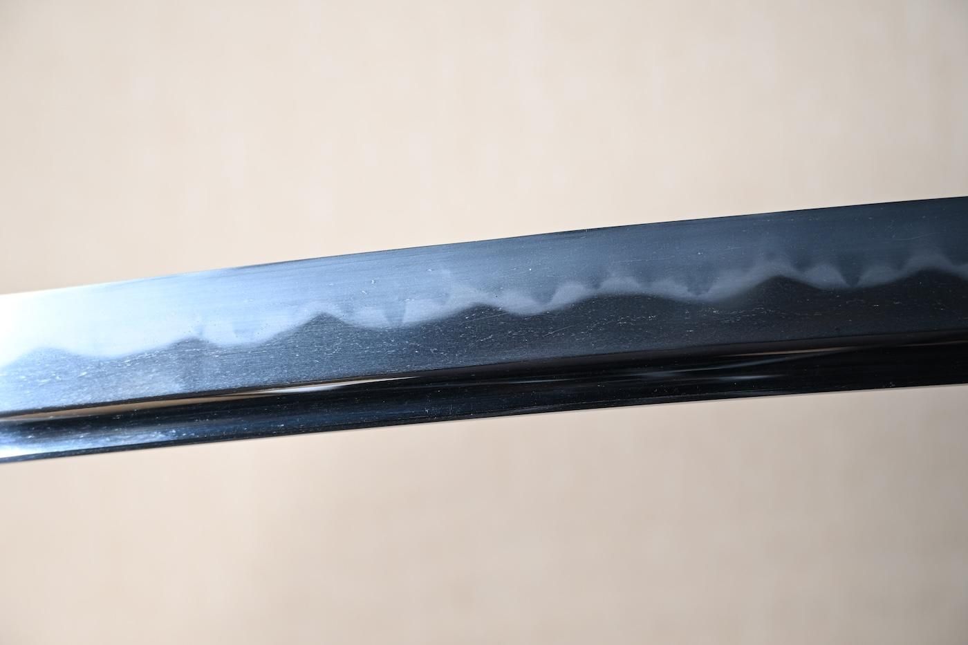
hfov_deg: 26.0
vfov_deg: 17.5
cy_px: 322
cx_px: 484
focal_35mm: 78
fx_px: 2097
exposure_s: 1
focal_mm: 52
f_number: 4.8
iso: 100
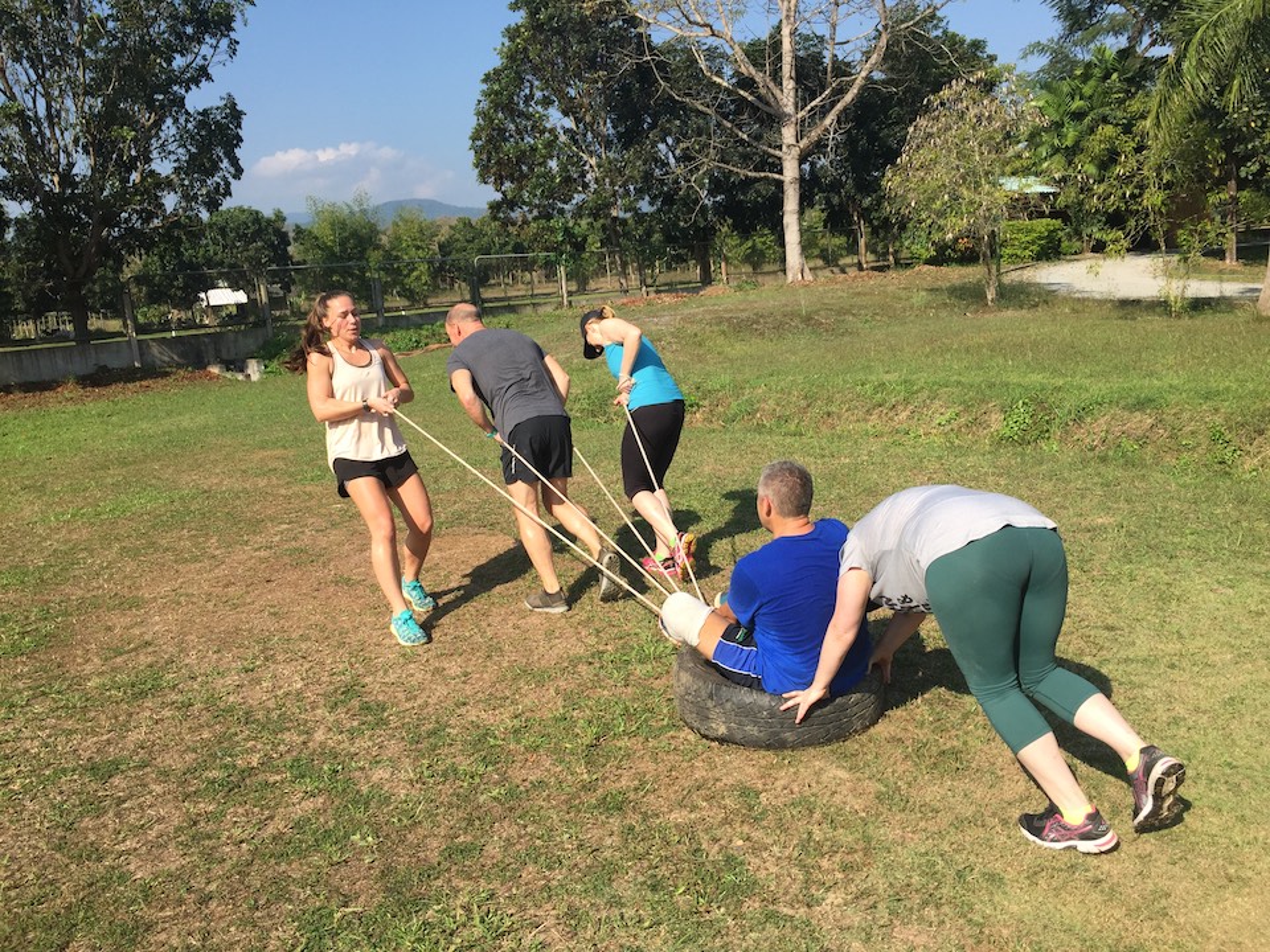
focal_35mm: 29
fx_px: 1064
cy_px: 476
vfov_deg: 48.2
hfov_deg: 61.7
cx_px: 635
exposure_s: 1/1522
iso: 32
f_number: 2.2
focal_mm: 4.15
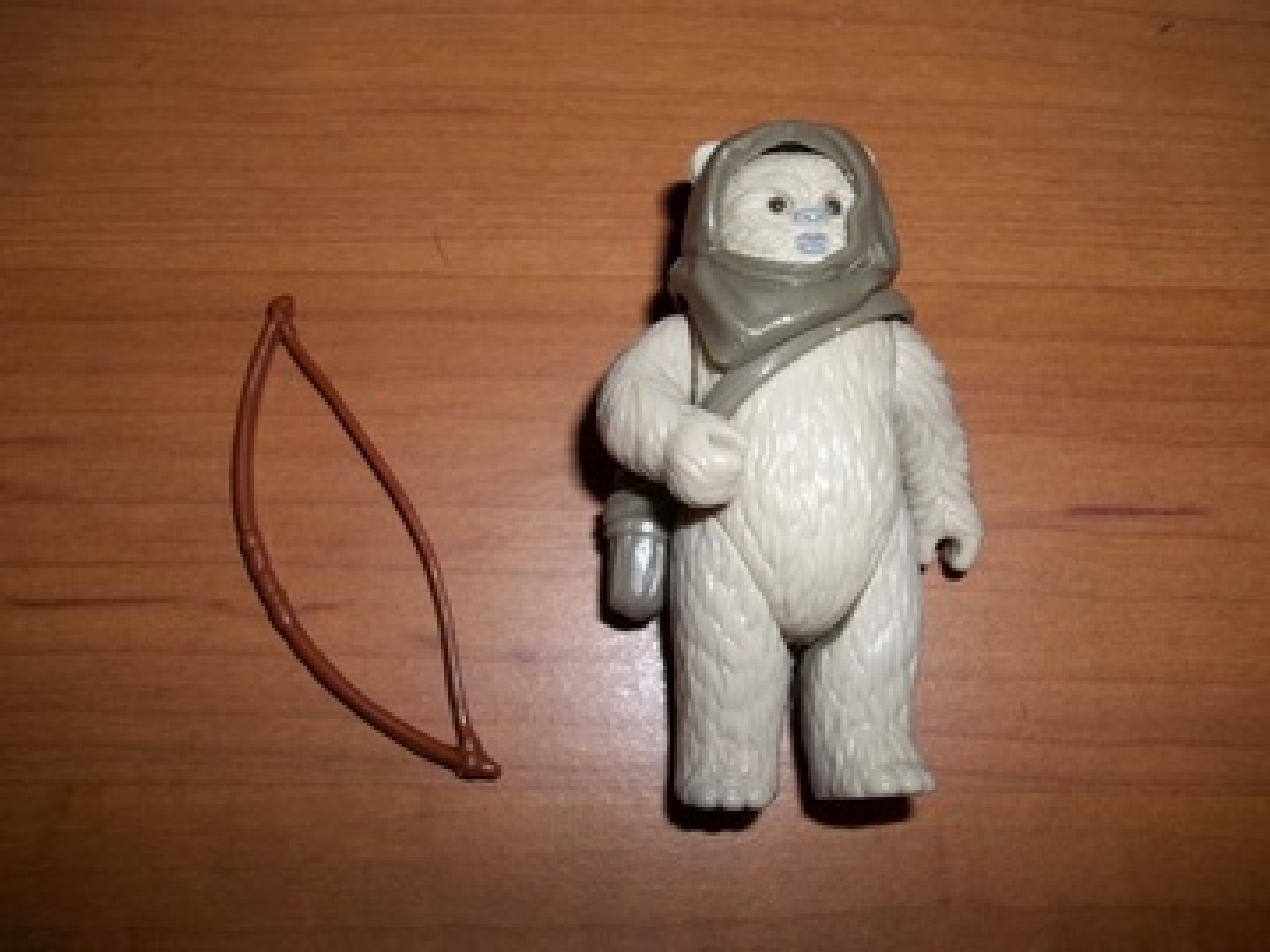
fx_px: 1174
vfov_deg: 44.2
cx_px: 635
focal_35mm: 32
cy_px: 476
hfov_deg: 56.8
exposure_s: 1/30
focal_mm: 5.7
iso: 64
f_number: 2.9
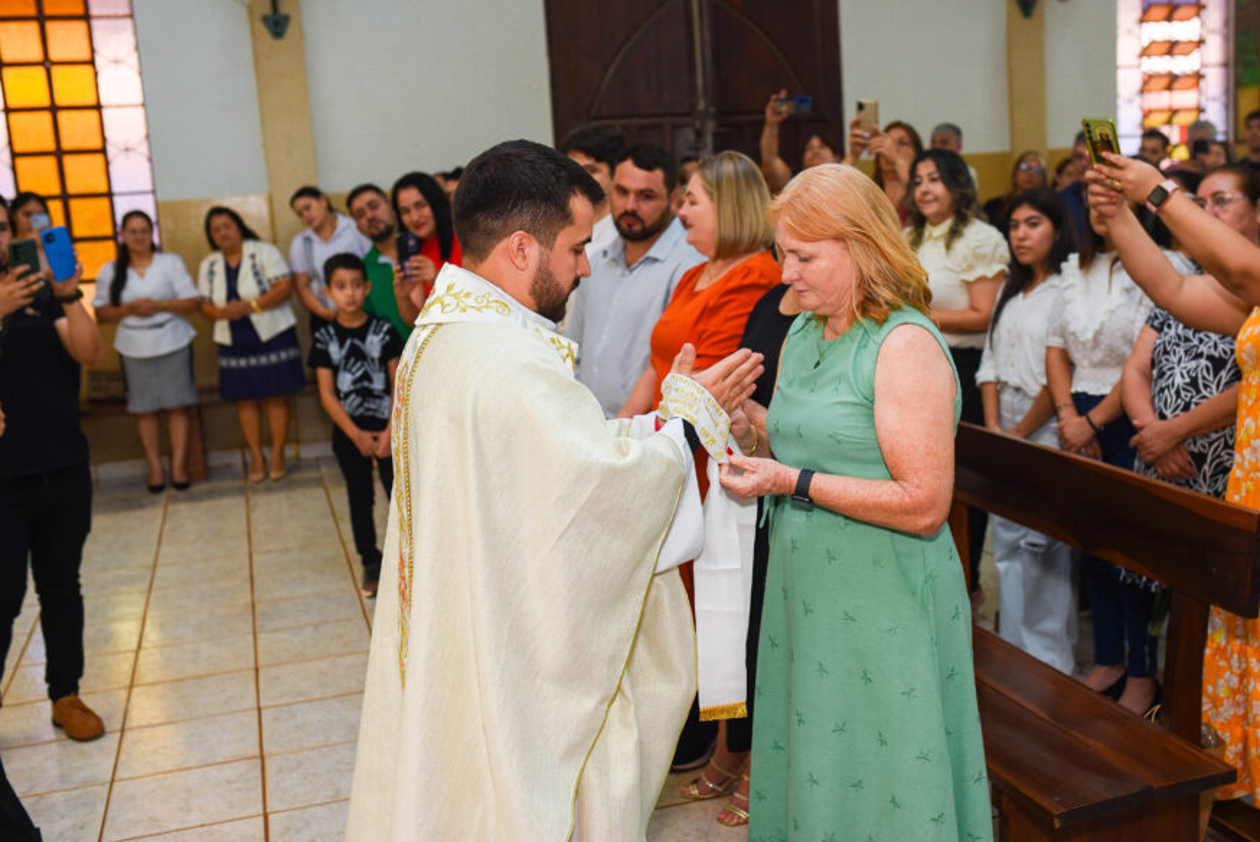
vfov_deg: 32.7
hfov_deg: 47.2
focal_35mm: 41
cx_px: 727
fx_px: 1436
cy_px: 404
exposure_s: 1/200
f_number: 3.2
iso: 400
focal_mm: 35
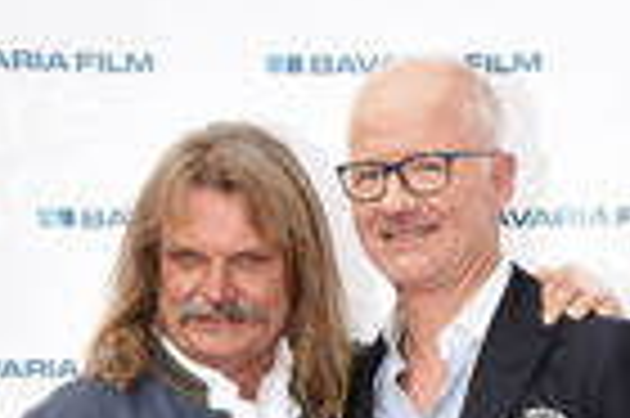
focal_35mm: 115
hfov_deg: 17.7
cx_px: 374
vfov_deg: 10.7
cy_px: 863
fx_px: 2018
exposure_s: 1/160
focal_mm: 27
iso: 200
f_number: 5.6
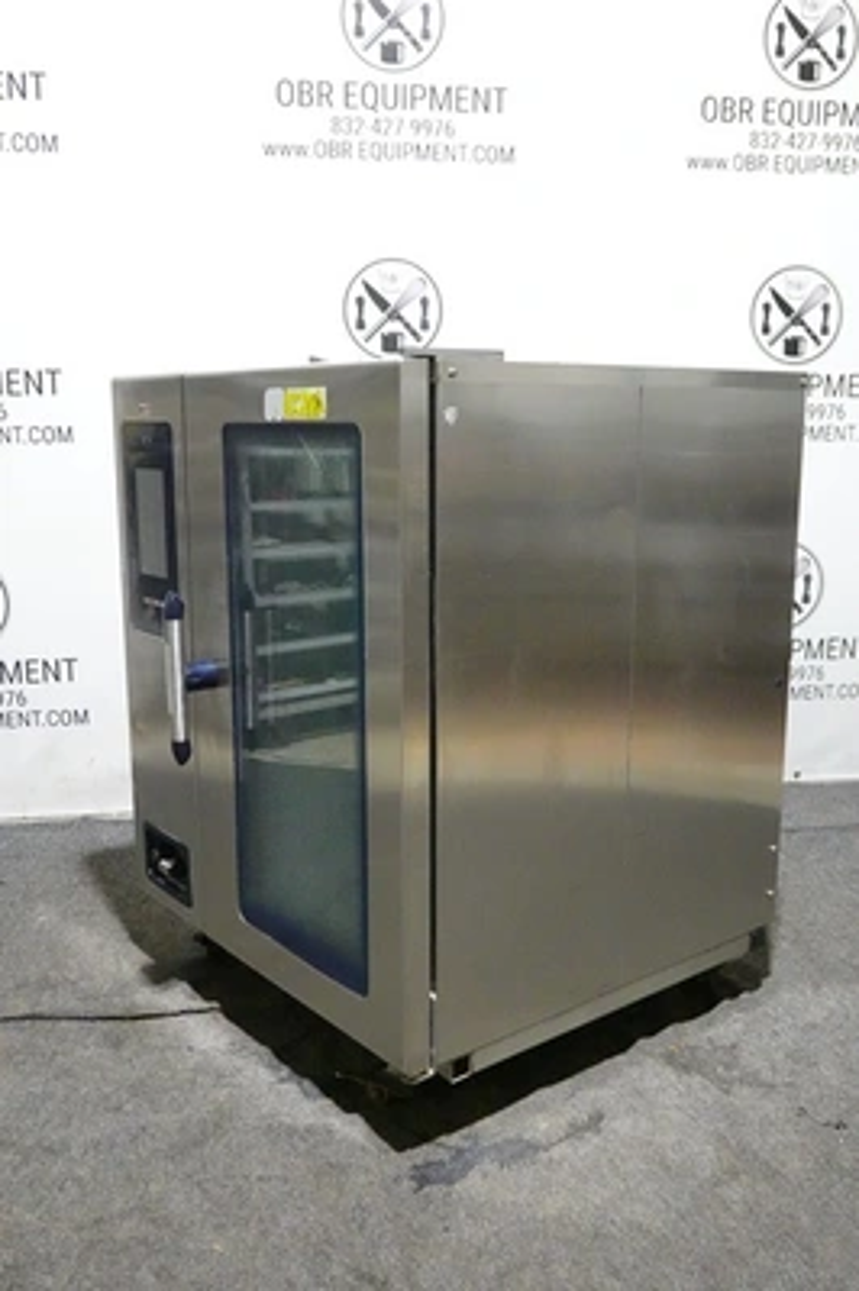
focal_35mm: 34
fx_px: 1219
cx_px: 430
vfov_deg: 55.8
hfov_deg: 38.8
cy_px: 646
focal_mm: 12.51
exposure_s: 1/40
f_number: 4
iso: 3200
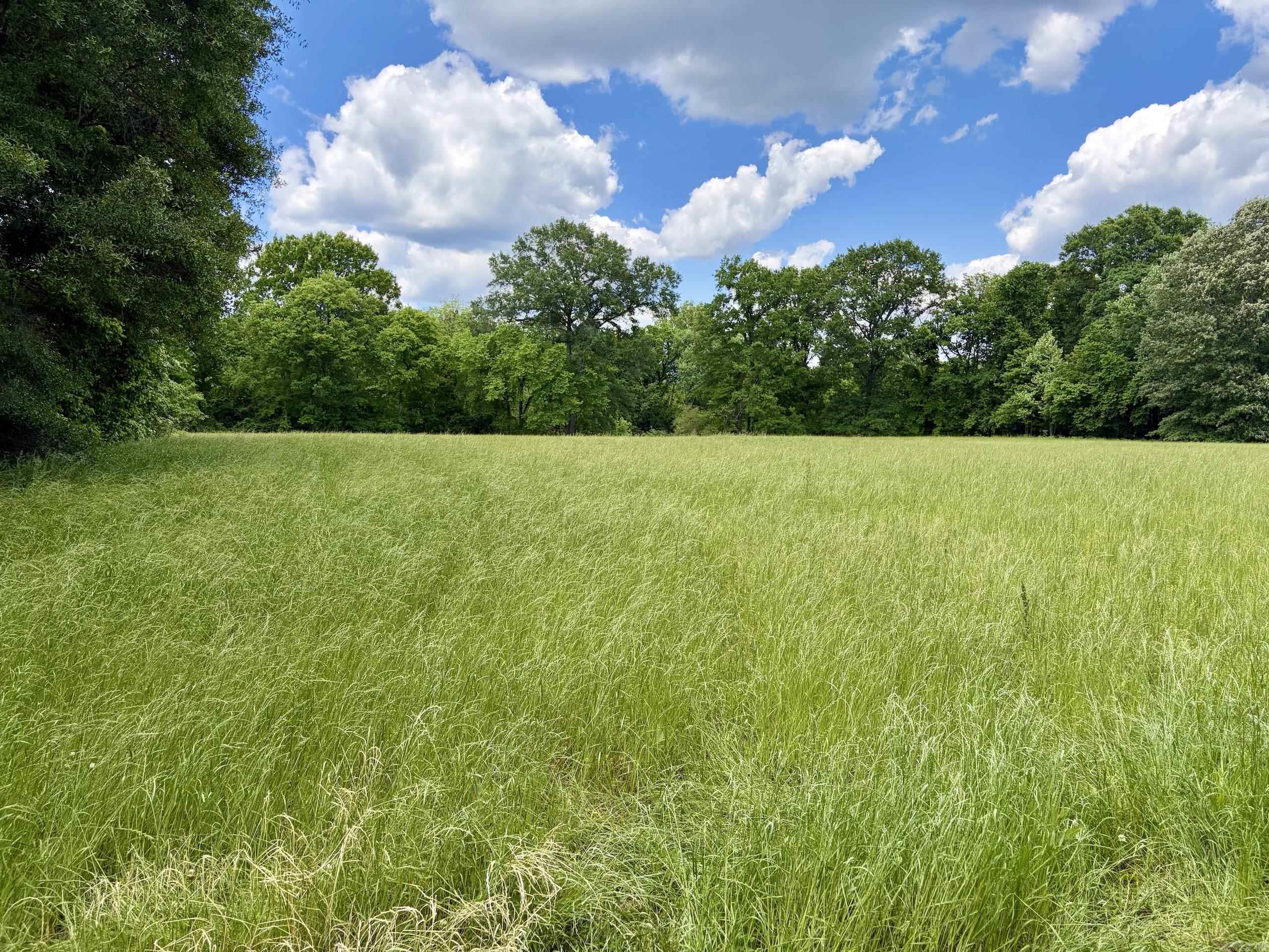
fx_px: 953
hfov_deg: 67.3
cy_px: 476
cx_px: 634
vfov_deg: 53.1
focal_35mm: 26
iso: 64
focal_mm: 5.96
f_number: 1.6
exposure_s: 1/1517
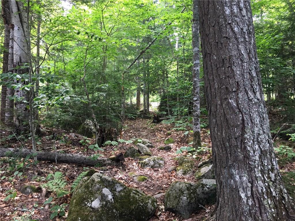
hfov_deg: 61.7
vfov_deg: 48.2
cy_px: 110
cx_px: 148
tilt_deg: +4.0
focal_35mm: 29
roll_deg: -0.6
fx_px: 247
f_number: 2.2
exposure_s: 1/40
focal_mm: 4.15
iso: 32
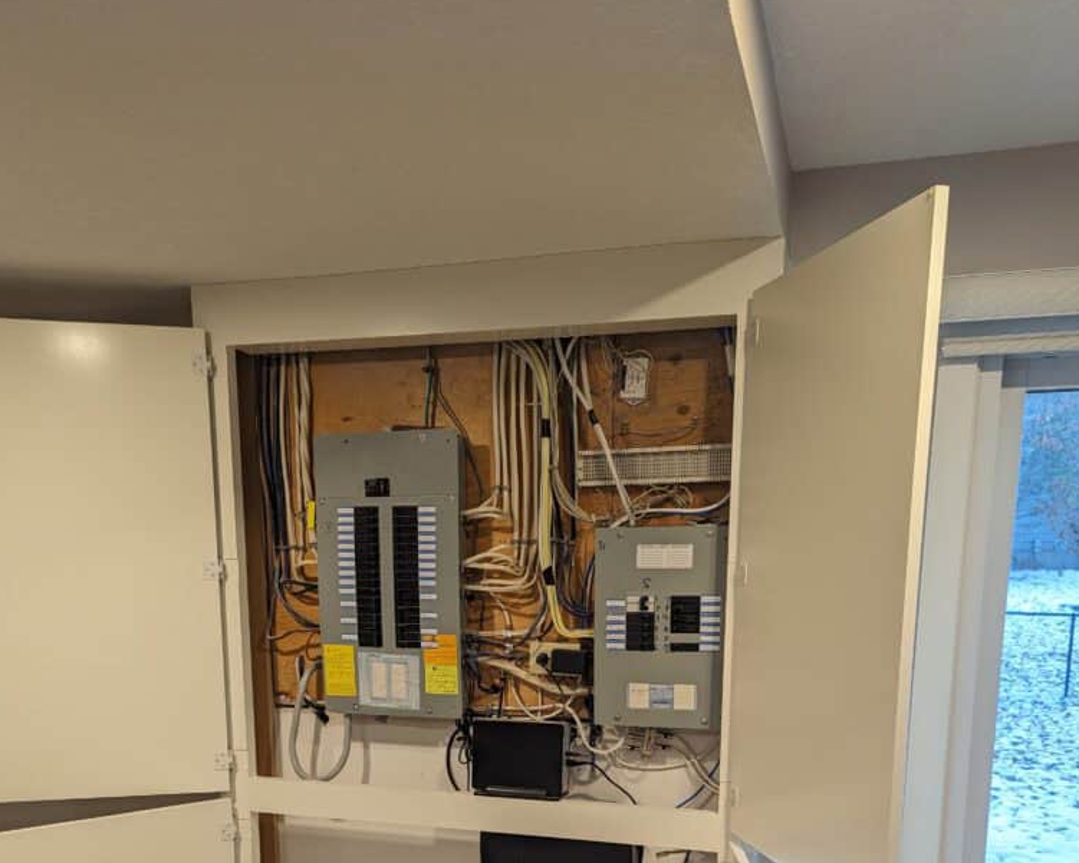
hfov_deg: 55.7
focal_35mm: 32
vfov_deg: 43.2
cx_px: 527
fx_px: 1022
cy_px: 715
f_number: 1.9
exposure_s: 1/24
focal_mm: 6.8
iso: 52
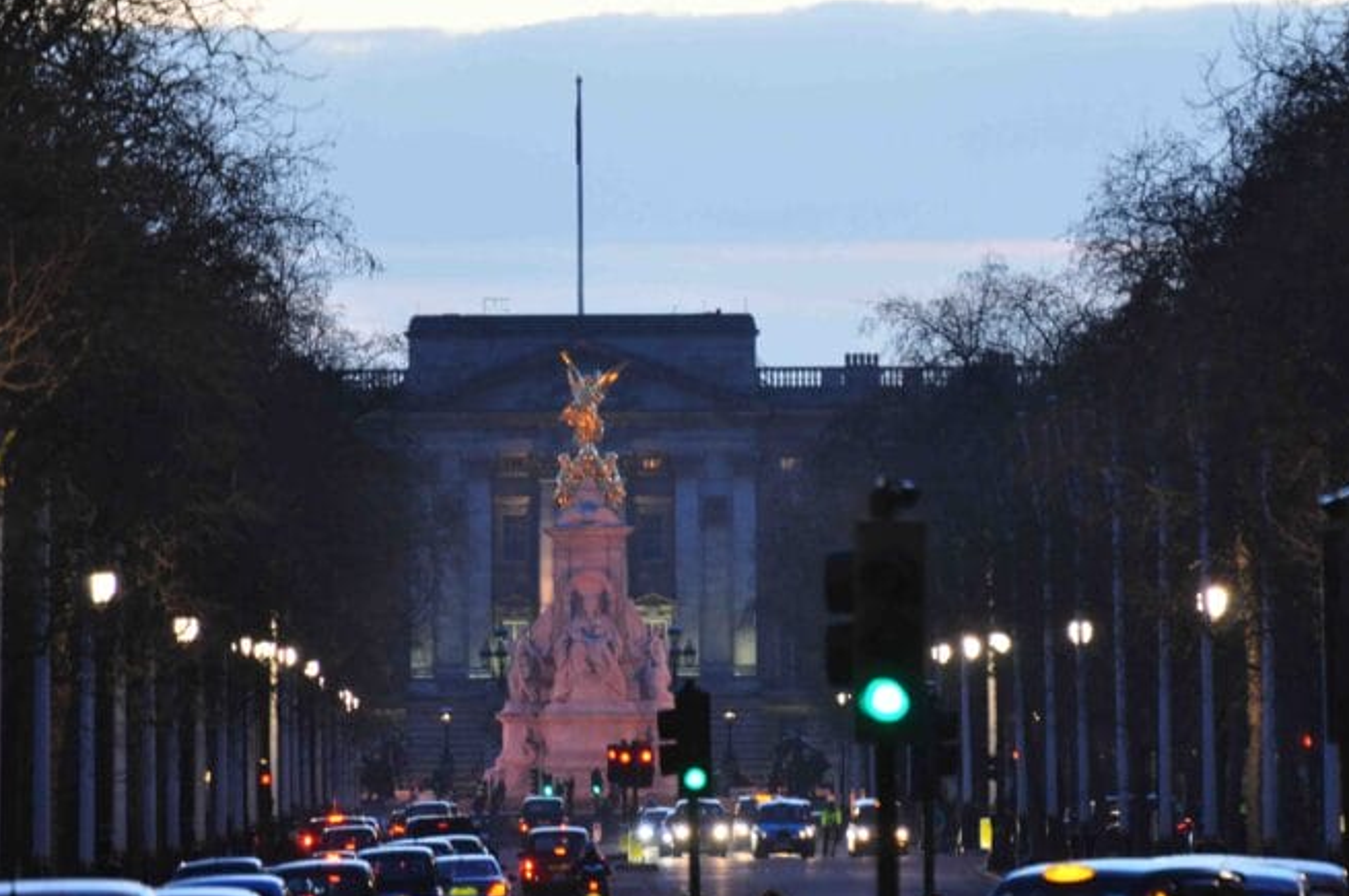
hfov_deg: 3.9
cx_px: 783
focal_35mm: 528
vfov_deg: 2.6
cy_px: 393
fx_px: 19761
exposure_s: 1/20
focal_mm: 300
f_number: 6.3
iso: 800
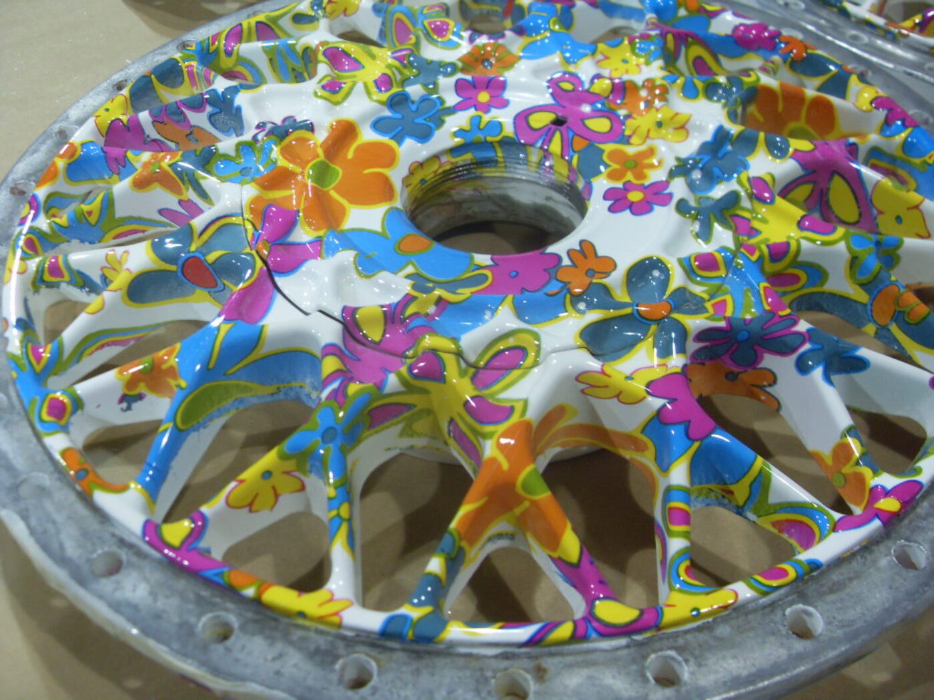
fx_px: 944
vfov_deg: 40.7
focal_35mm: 35
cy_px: 350
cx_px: 467
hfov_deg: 52.6
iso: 200
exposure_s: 1/45
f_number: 2.8
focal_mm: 6.3
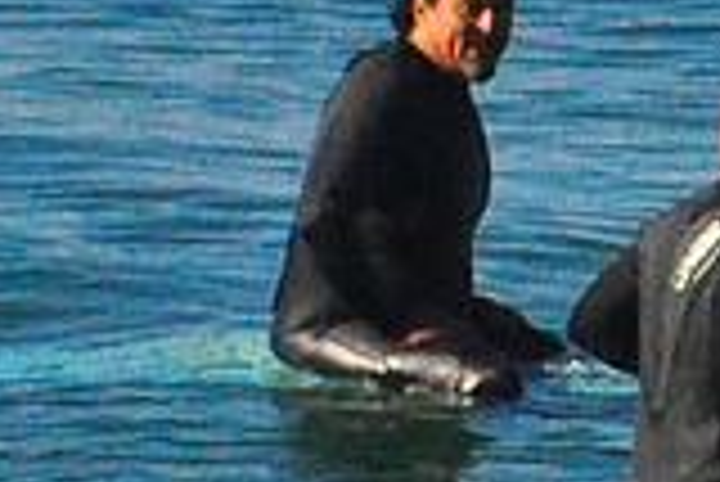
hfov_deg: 1.3
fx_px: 32629
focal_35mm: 1630
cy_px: 322
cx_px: 828
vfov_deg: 0.8
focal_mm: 300
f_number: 13
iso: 3200
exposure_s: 1/4000
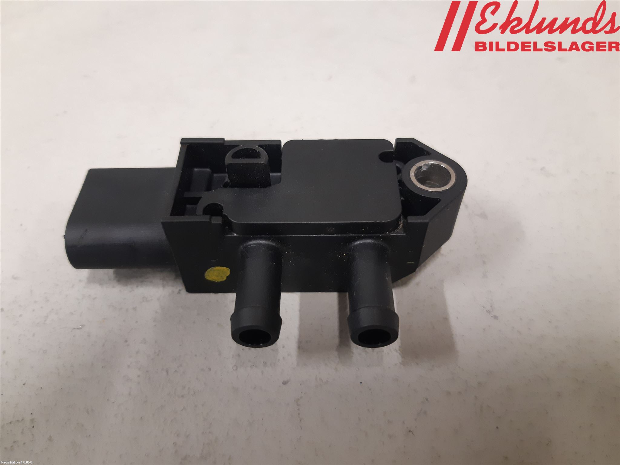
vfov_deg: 53.1
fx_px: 466
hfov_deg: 67.3
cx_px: 310
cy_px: 232
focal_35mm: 26
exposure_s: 1/50
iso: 250
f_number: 1.7
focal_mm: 3.93
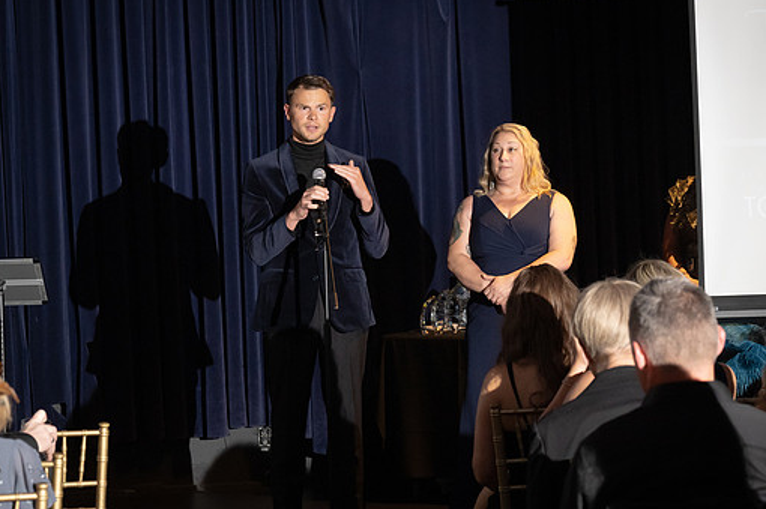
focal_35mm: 124
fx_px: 2636
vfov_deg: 11.0
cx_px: 409
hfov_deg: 16.5
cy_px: 258
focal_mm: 73
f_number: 4.5
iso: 2500
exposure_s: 1/200
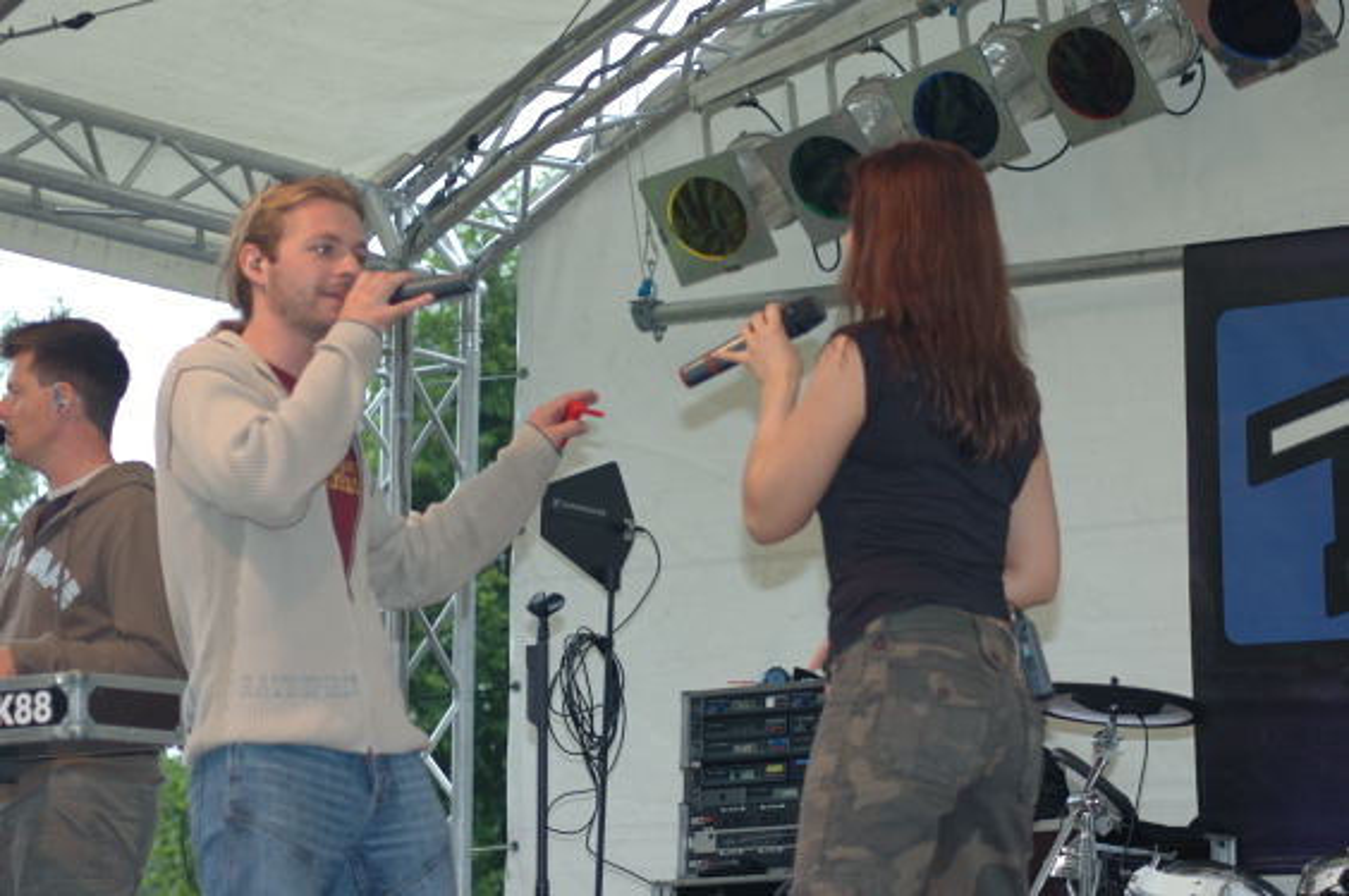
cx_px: 674
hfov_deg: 17.1
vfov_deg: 11.4
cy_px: 448
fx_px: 4493
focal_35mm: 120
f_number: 4.8
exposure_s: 1/90
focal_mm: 80
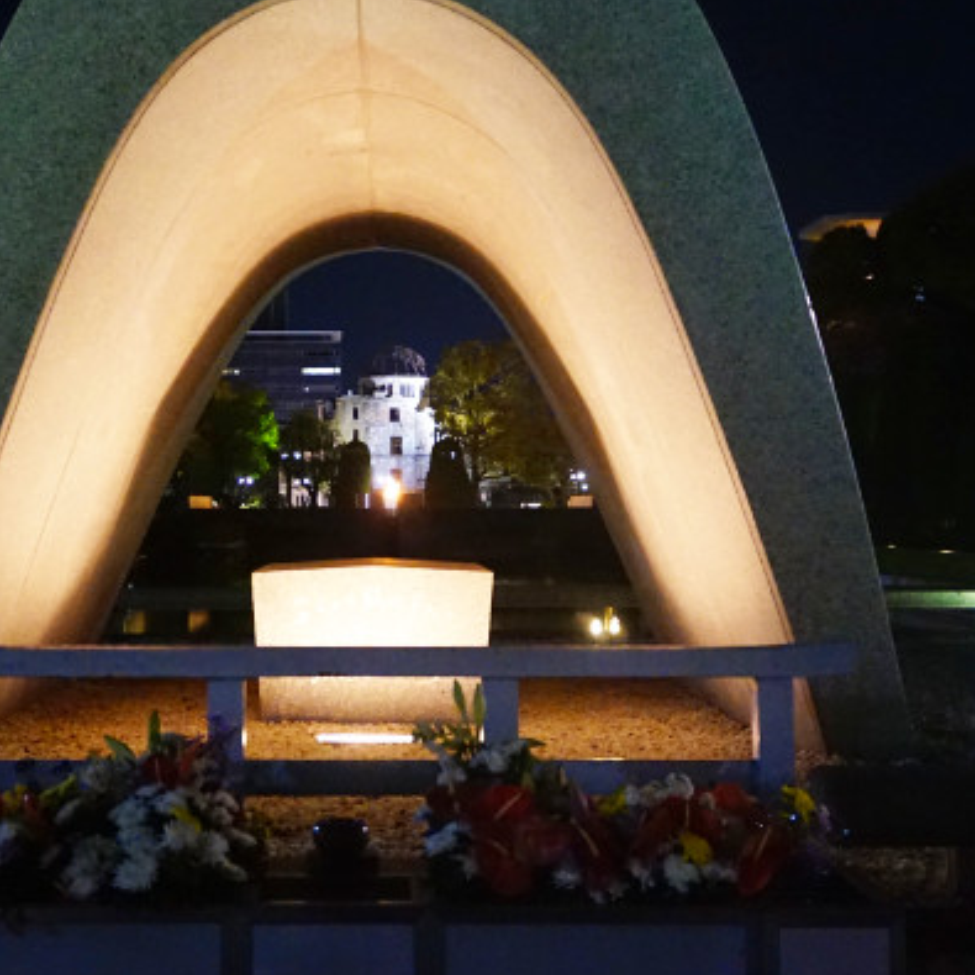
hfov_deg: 27.6
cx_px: 373
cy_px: 342
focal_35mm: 62
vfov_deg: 27.6
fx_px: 1976
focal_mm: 24
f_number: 4.5
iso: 3200
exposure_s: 1/10
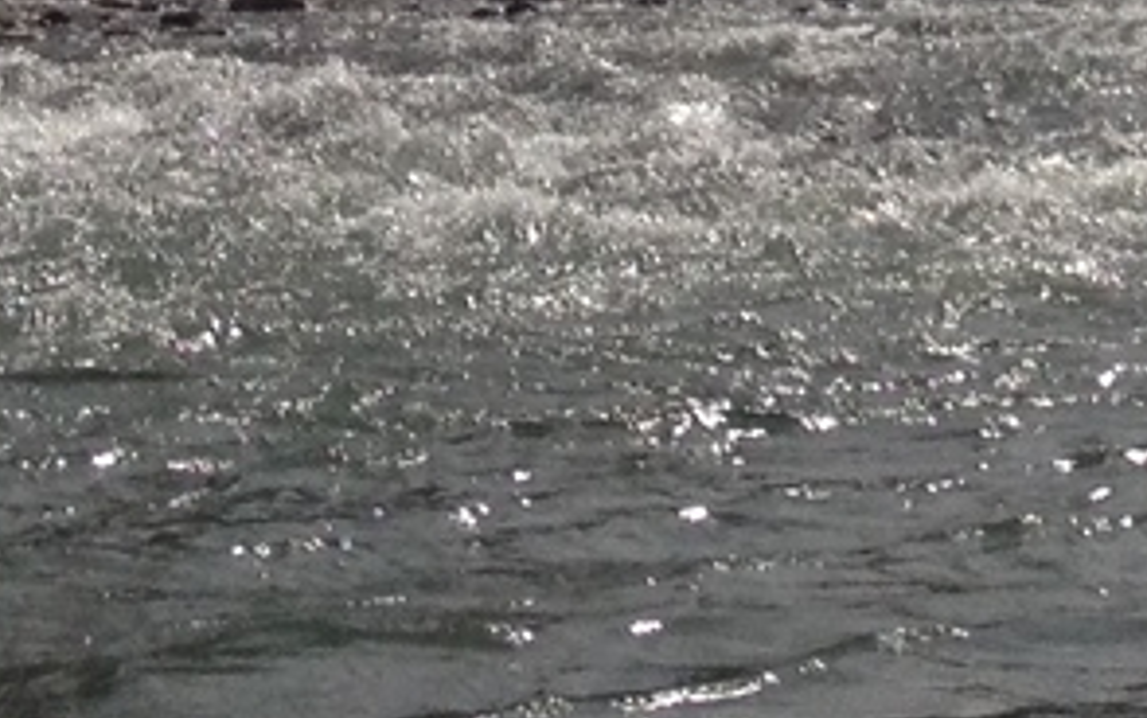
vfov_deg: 6.2
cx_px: 1627
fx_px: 6317
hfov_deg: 10.1
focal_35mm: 202
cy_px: -1143
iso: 50
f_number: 2.4
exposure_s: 1/4608
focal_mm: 4.28
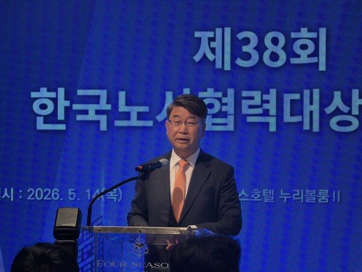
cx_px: 181
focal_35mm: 200
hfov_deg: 9.9
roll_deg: -0.4
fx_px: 2092
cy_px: 136
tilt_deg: -0.4
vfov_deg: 7.4
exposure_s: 1/101
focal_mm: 16.89
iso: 160
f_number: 2.8
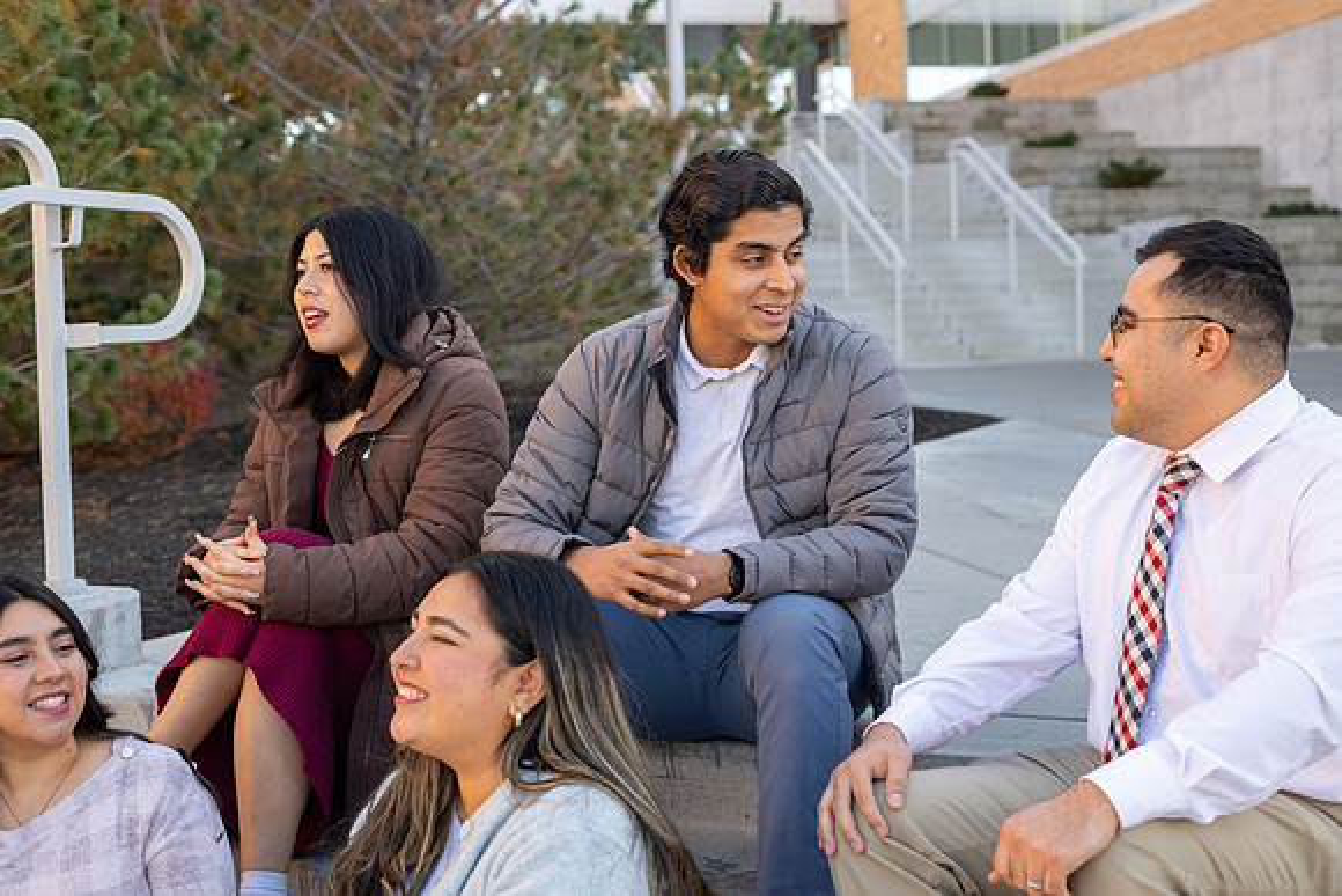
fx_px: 1864
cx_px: 671
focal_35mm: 50
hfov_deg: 39.6
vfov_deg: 27.0
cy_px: 448
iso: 500
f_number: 4.5
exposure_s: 1/400
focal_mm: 50
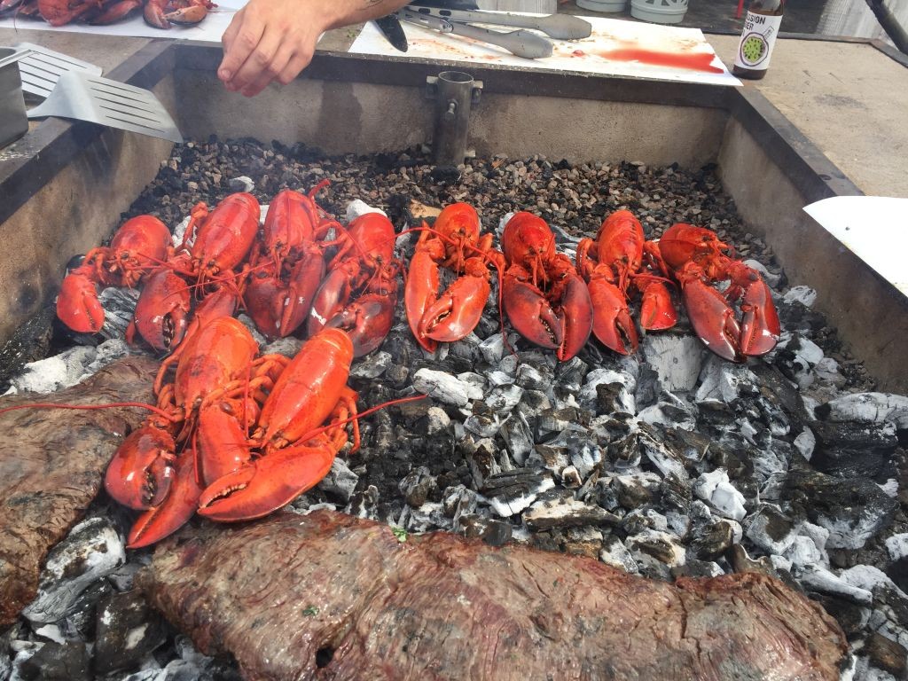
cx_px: 454
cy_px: 340
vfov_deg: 48.2
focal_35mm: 29
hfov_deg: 61.7
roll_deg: -5.6
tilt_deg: -35.2
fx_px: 761
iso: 32
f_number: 2.2
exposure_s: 1/760
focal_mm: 4.15
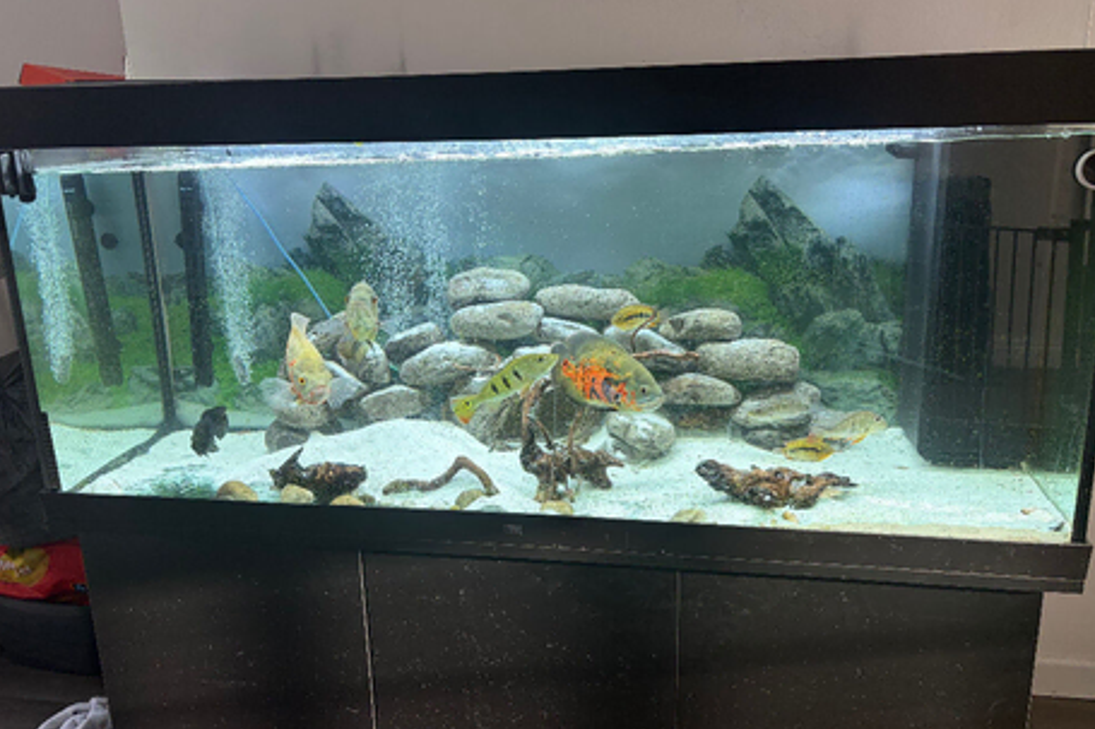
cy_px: 321
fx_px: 851
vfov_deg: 46.3
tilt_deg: -13.2
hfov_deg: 65.5
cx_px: 560
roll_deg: +3.1
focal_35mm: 28
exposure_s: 1/122
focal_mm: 5.96
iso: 125
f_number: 1.6
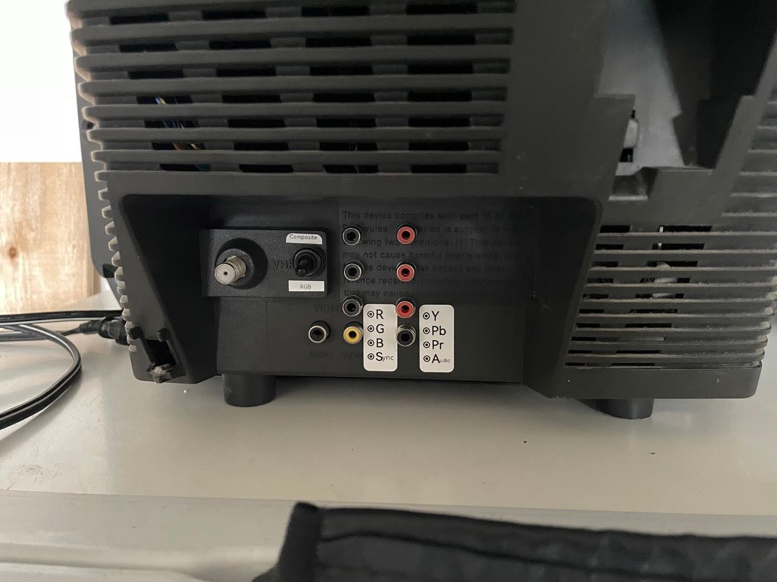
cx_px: 388
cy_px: 291
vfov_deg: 53.1
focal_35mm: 26
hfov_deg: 67.3
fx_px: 584
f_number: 1.6
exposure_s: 1/30
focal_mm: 4.2
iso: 1000
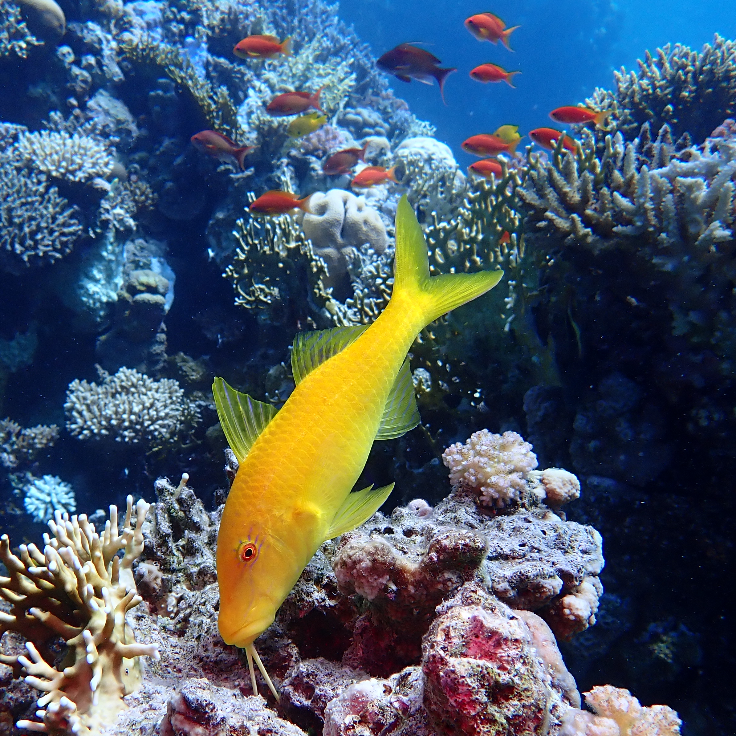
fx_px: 890
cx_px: 297
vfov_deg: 44.7
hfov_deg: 44.7
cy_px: 436
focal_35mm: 37
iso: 100
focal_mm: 4.5
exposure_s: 1/400
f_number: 2.8
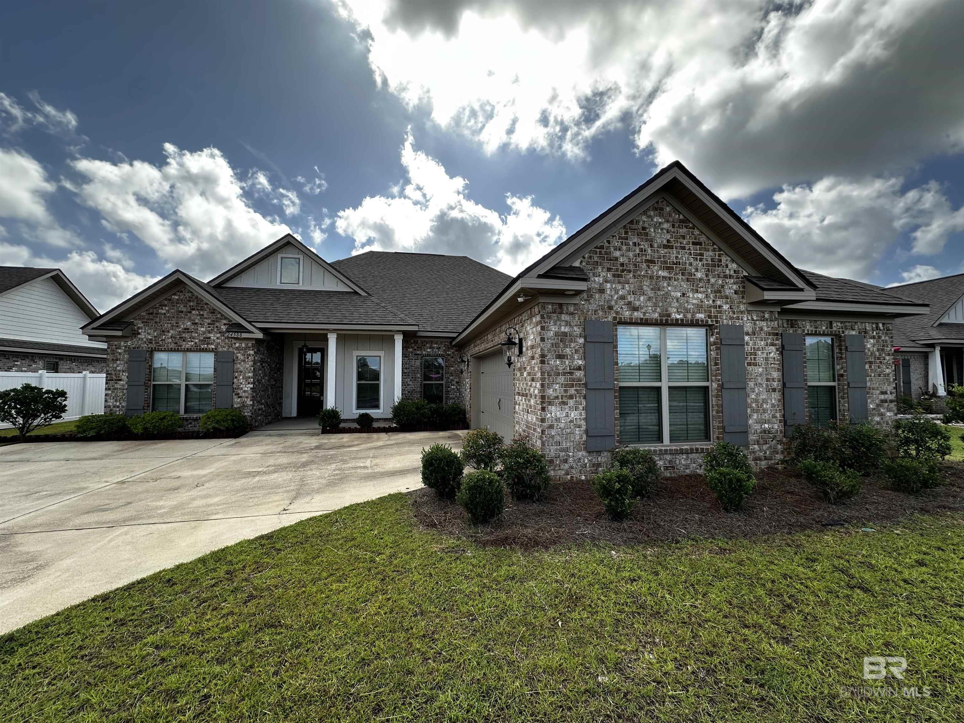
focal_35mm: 14
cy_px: 362
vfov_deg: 85.7
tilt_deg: +3.4
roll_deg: -0.8
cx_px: 482
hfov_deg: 102.1
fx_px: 390
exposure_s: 1/785
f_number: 2.2
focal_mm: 2.22
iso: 40
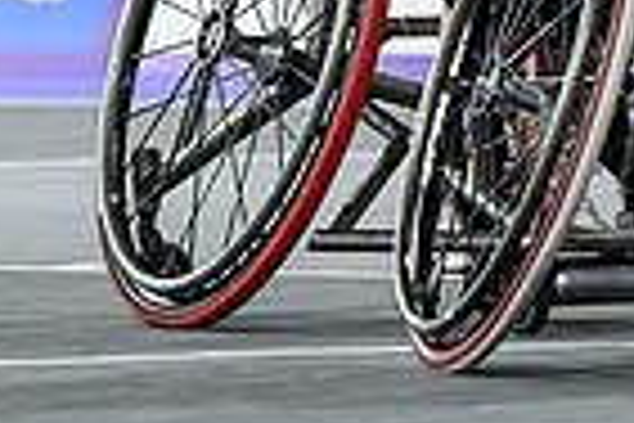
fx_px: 9615
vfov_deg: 2.5
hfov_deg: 3.8
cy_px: -621
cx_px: 553
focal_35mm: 546
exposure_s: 1/1600
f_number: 3.2
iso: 2500
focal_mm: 99
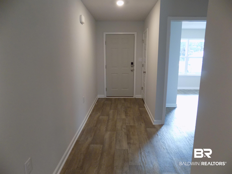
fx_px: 154
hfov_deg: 73.9
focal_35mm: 23
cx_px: 116
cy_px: 87
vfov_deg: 58.9
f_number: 3.1
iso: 280
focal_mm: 4
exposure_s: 1/30
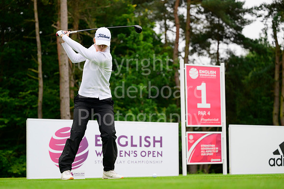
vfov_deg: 17.7
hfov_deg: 26.3
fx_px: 608
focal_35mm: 77
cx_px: 142
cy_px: 94
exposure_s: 1/1250
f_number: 2.8
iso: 1000
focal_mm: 77
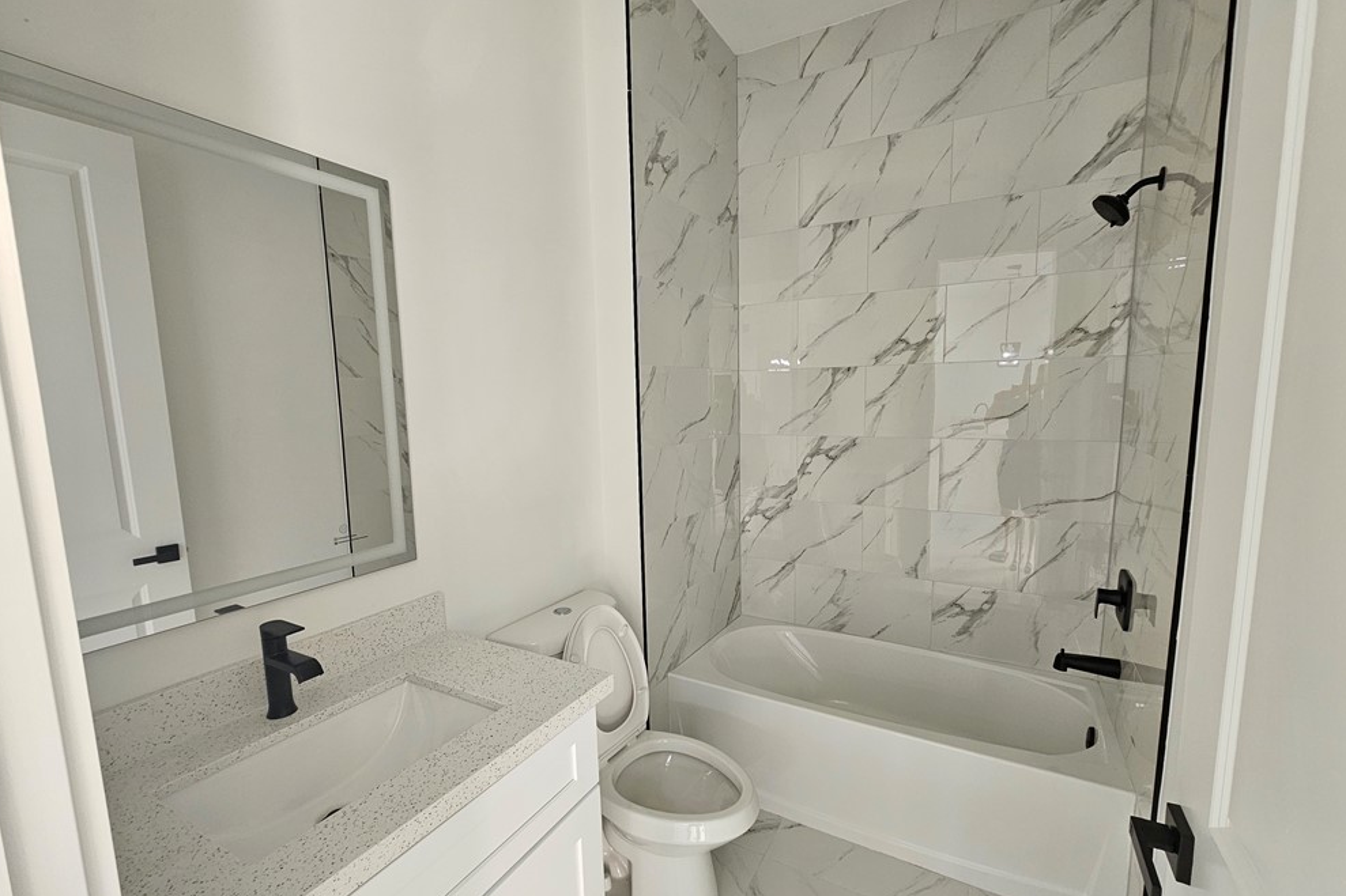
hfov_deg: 104.2
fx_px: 523
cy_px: 475
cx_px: 687
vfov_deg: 81.1
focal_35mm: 14
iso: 160
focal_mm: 2.2
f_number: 2.2
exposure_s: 1/60
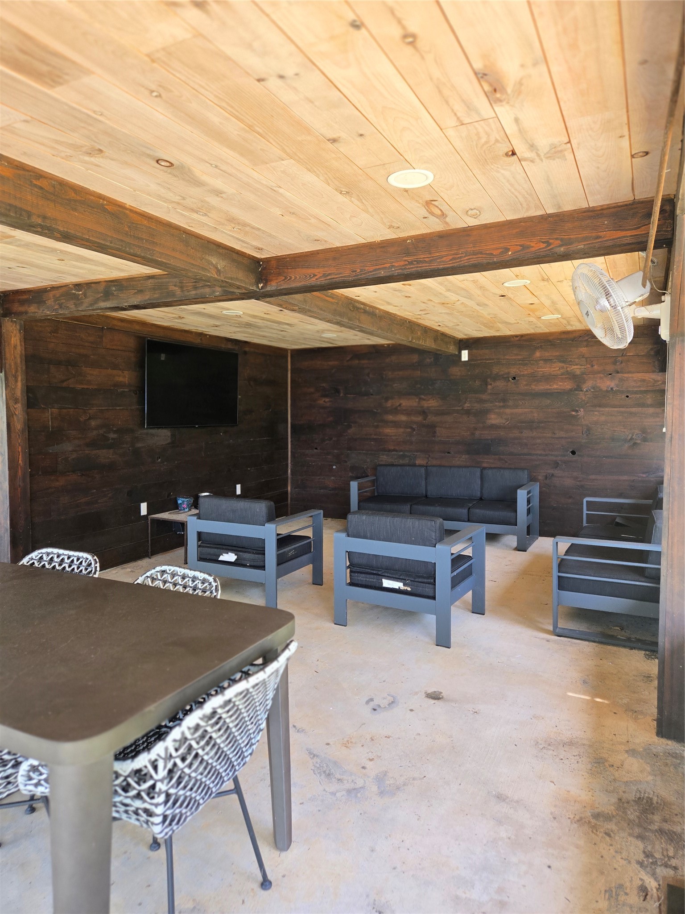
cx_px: 342
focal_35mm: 23
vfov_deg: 73.9
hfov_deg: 58.9
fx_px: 607
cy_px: 457
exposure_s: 1/120
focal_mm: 5.4
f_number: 1.8
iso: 100
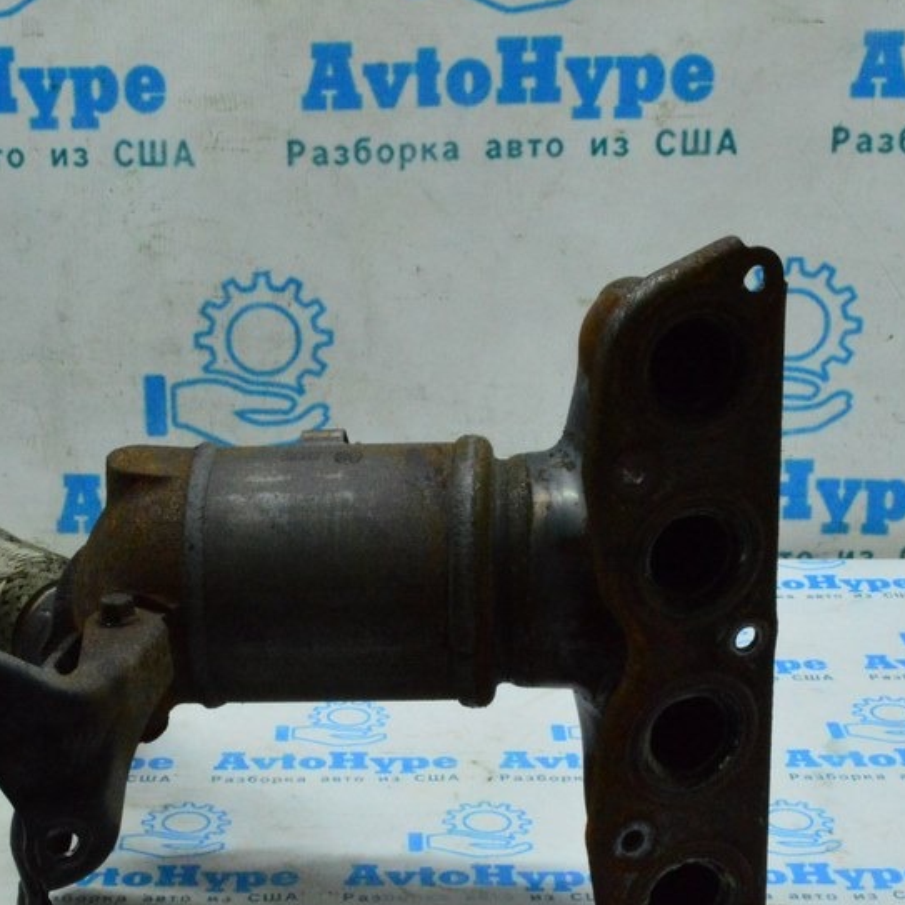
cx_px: 287
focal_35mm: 72
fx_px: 2130
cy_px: 554
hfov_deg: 23.9
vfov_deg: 23.9
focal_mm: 30
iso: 6400
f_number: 29
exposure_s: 1/30
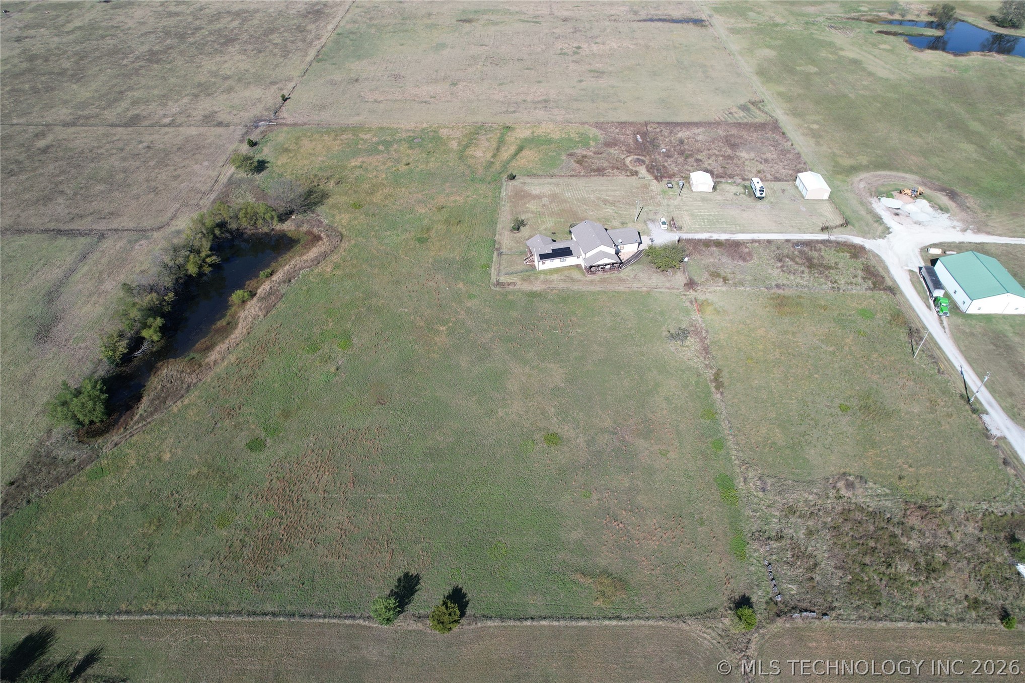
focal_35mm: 22
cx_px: 512
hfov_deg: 78.6
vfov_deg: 57.2
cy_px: 342
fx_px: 626
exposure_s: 1/1250
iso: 100
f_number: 2.8
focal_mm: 8.38
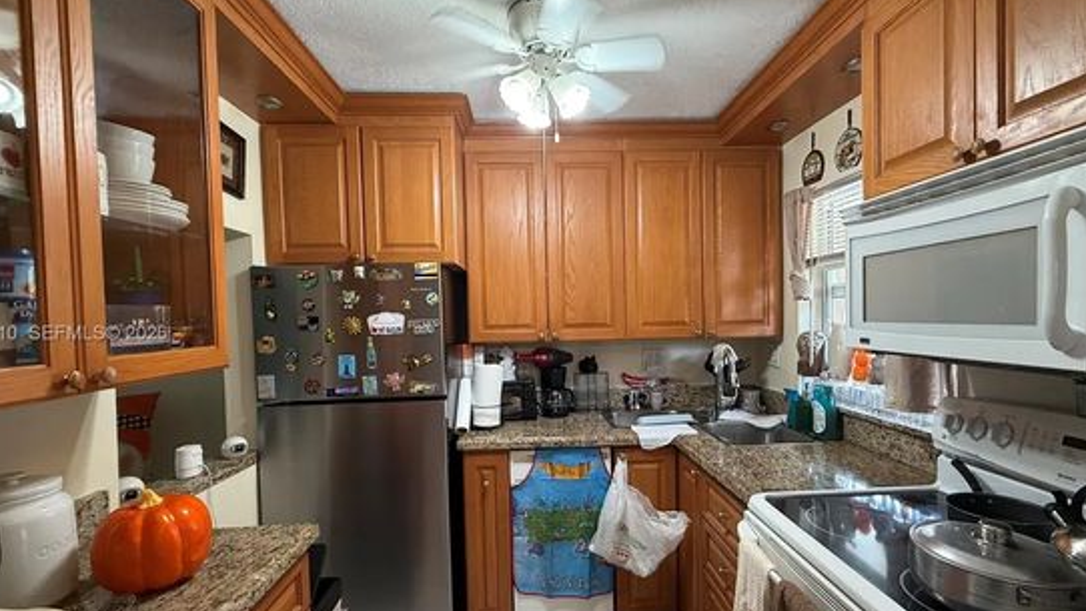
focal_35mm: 18
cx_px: 559
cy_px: 335
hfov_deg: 92.6
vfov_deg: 60.9
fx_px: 518
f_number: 2.2
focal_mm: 2.22
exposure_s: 1/60
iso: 200
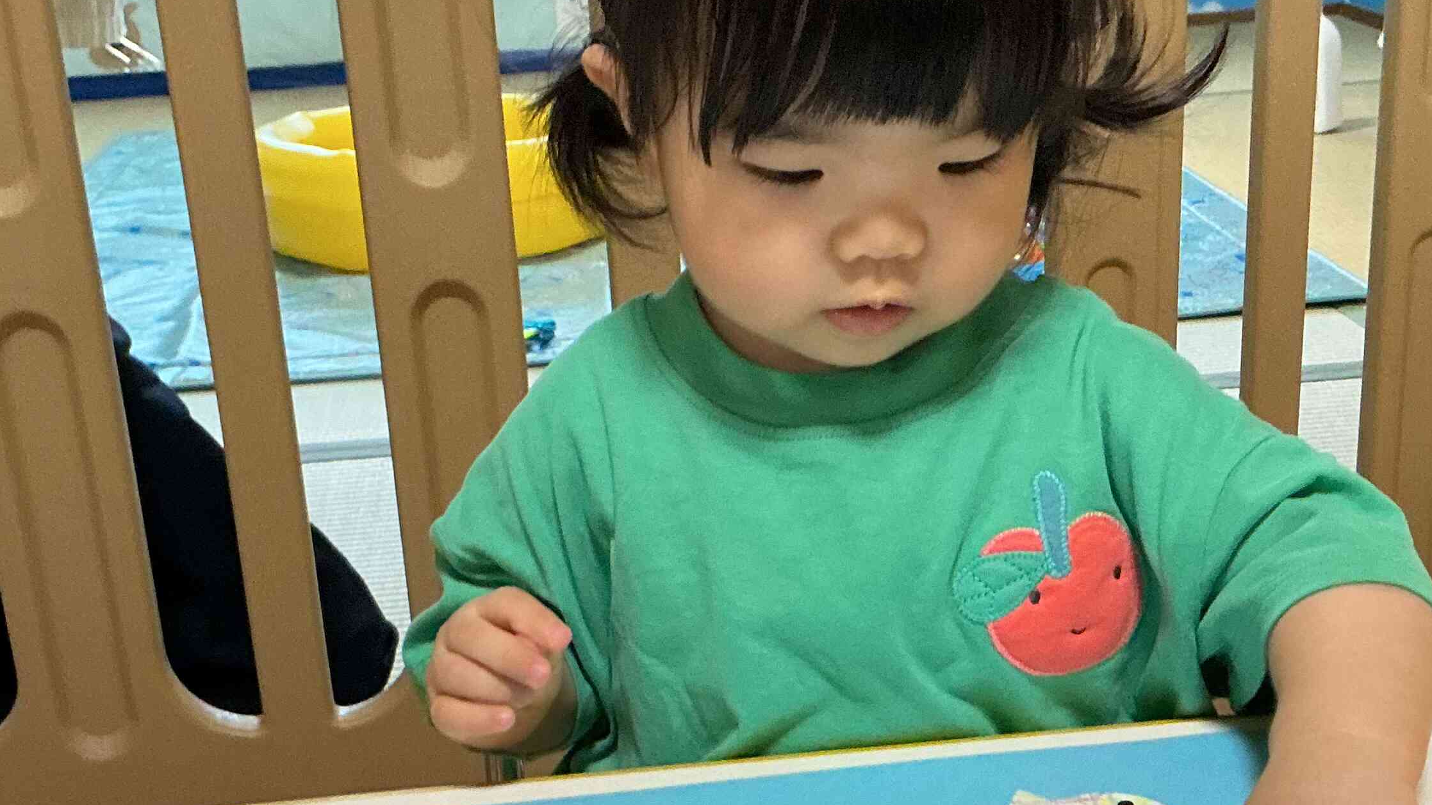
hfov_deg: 36.6
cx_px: 758
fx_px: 2164
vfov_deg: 21.0
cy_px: 540
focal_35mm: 57
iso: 160
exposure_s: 1/60
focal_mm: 3
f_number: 1.8
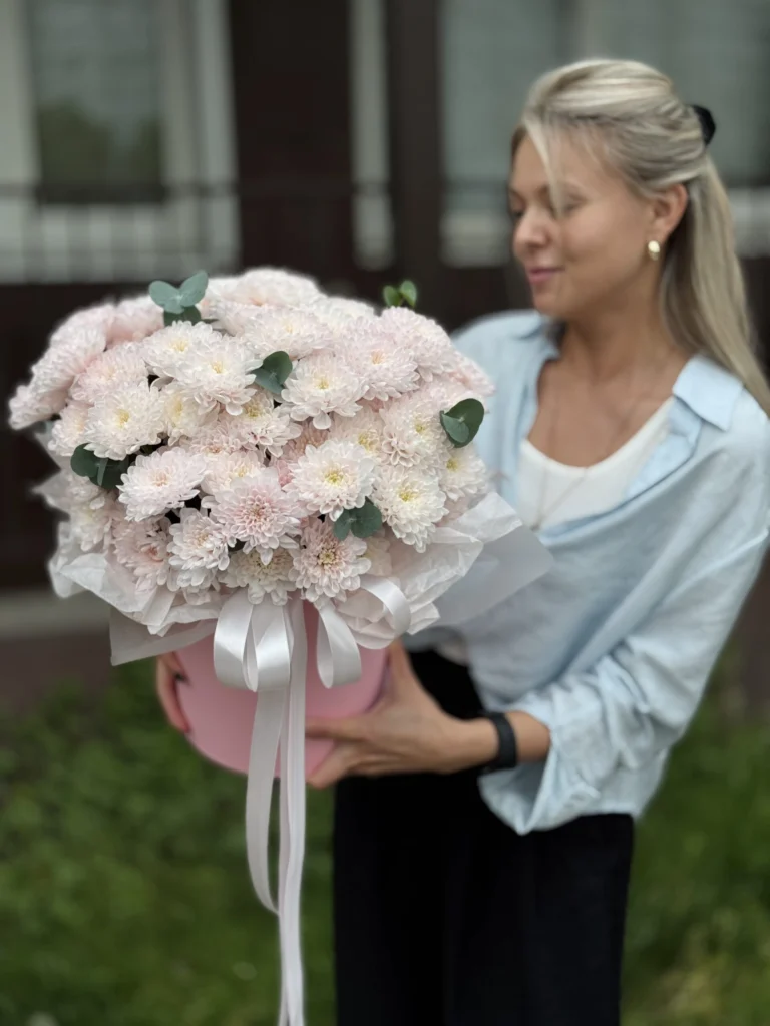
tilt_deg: -10.2
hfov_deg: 30.3
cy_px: 513
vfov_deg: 39.7
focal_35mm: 48
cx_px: 385
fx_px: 1424
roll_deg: +1.6
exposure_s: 1/260
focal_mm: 6.76
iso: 64
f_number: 1.78
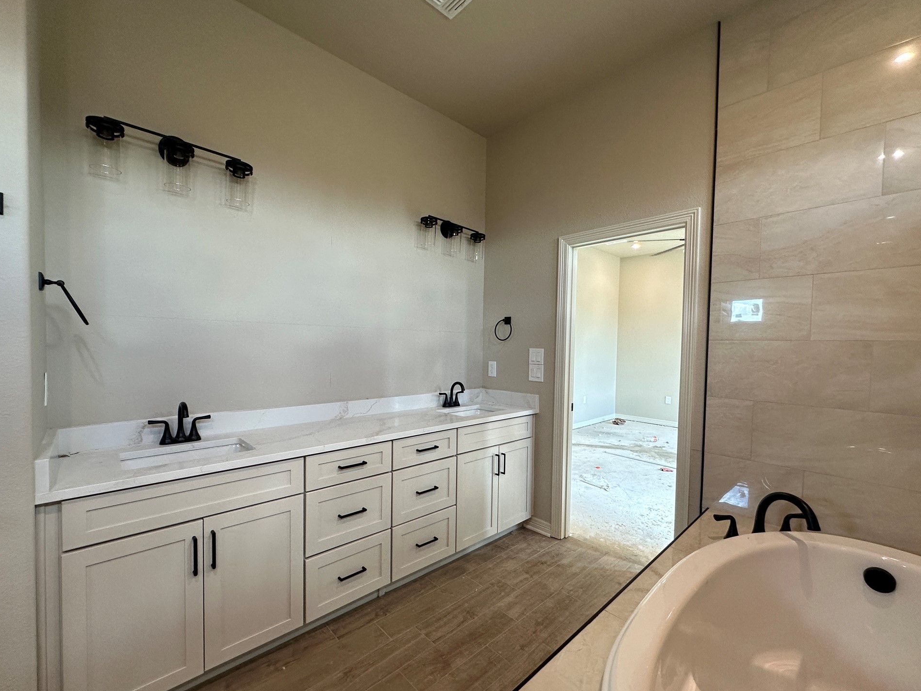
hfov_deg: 98.2
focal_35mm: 15
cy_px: 359
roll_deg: -1.2
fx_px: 399
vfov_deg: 81.7
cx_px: 457
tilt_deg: -1.5
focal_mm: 2.22
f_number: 2.2
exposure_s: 1/120
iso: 160
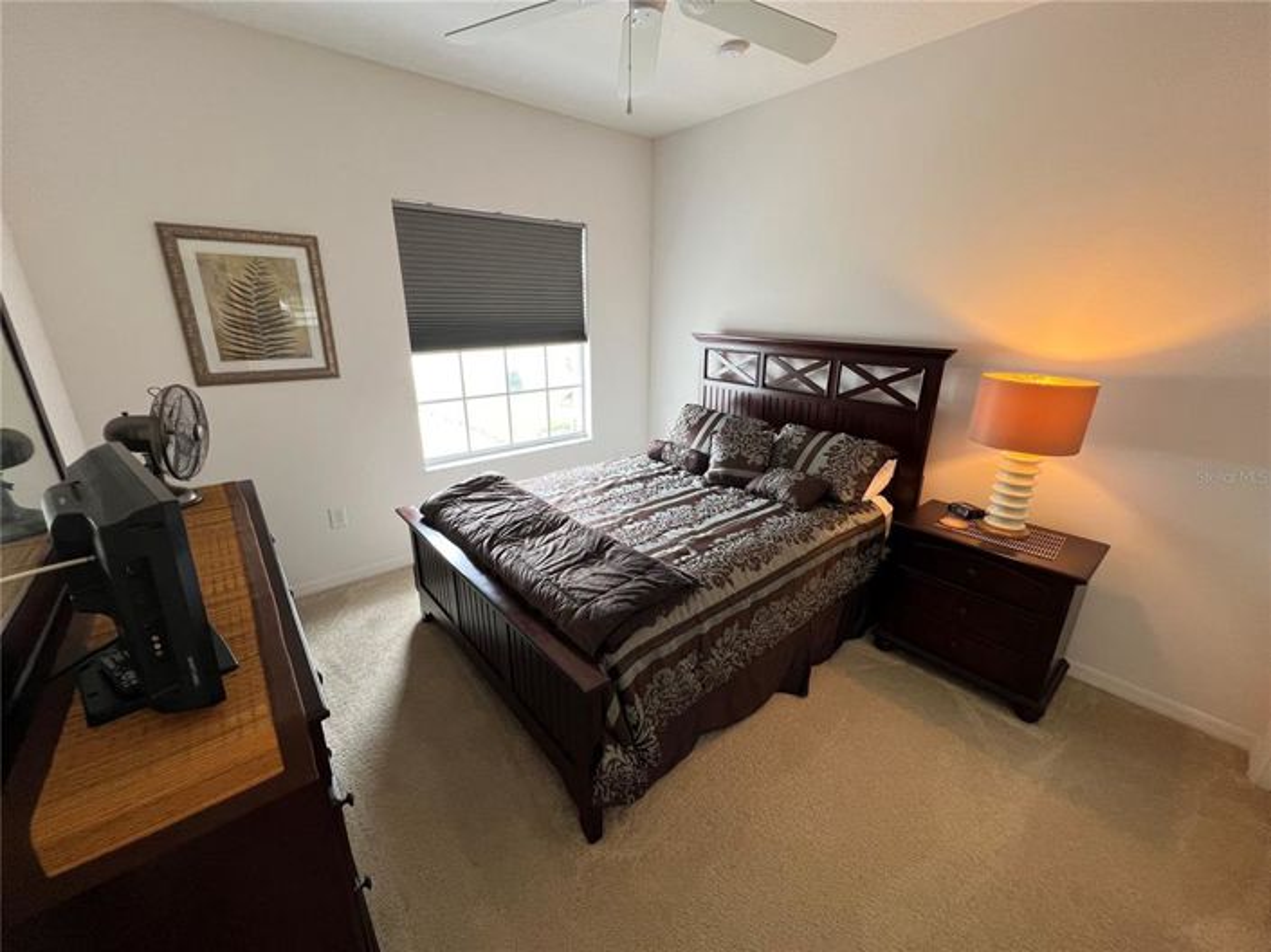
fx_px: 477
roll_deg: -0.9
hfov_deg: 106.2
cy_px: 476
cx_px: 636
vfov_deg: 89.9
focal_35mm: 13
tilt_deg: -19.1
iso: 160
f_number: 1.8
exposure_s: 1/60
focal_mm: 1.57
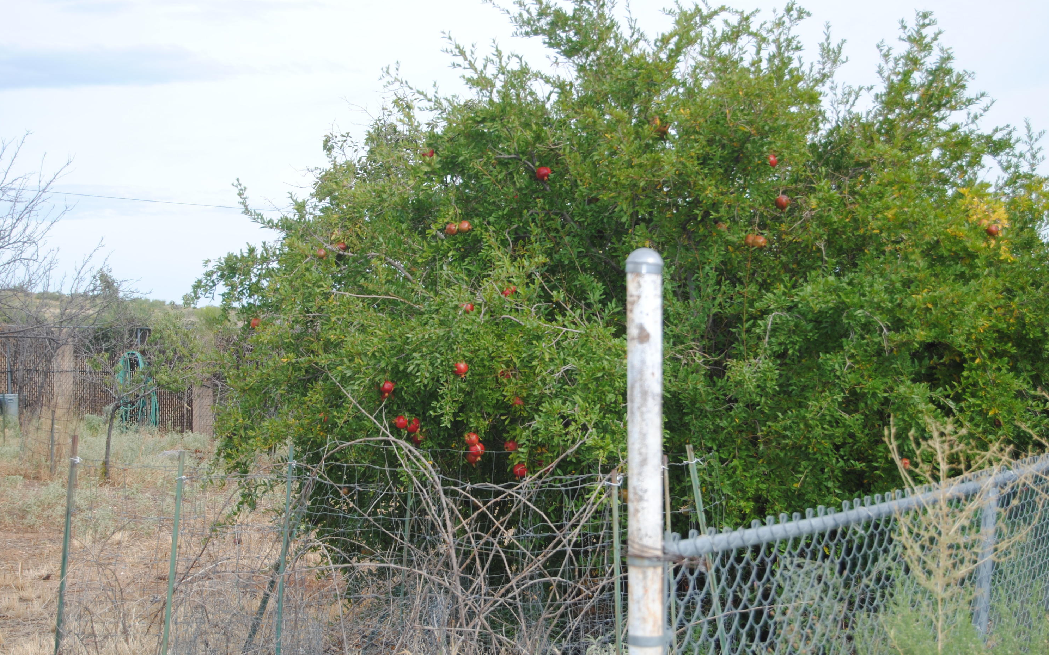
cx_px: 527
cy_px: 347
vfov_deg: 18.3
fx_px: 2030
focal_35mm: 71
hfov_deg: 29.0
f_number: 5.6
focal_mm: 46
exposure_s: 1/200
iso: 100
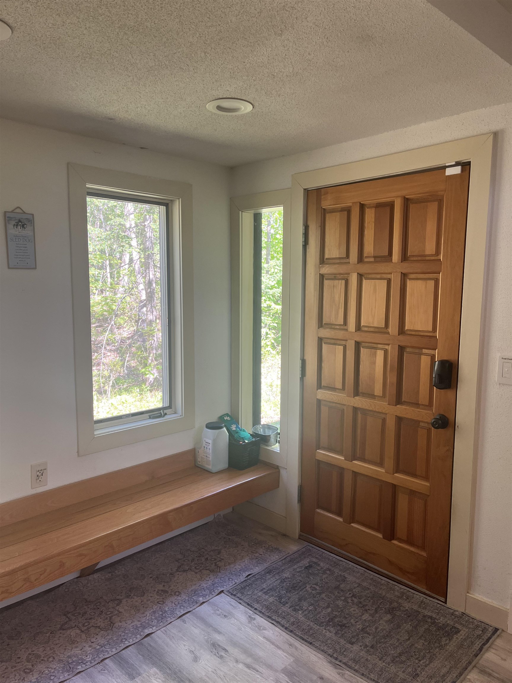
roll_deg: +0.0
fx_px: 513
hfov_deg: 53.1
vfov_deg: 67.3
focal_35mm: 26
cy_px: 342
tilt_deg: -6.4
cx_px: 256
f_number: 1.6
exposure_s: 1/60
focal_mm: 5.1
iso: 64
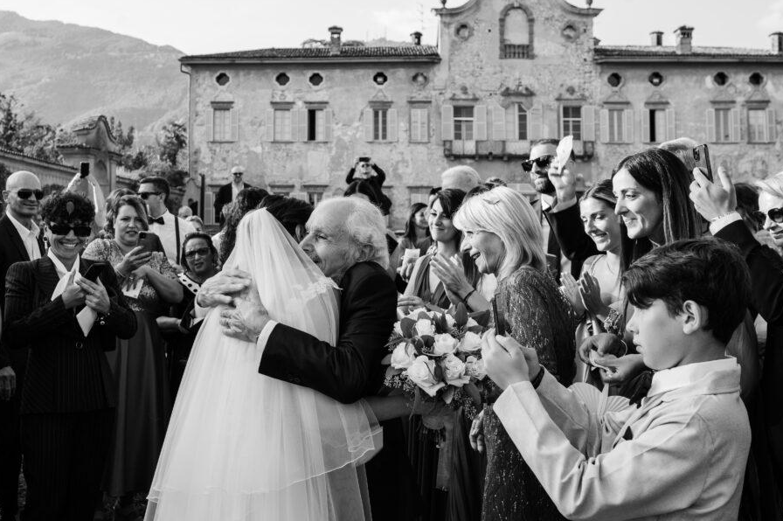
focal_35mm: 40
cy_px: 259
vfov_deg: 33.4
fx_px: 869
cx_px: 346
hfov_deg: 48.4
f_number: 6.3
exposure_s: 1/200
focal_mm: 35
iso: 220
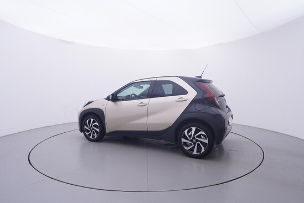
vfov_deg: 56.2
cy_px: 102
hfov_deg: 77.3
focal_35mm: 22
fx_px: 190
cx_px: 152
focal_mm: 15
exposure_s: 1/80
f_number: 5
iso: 200
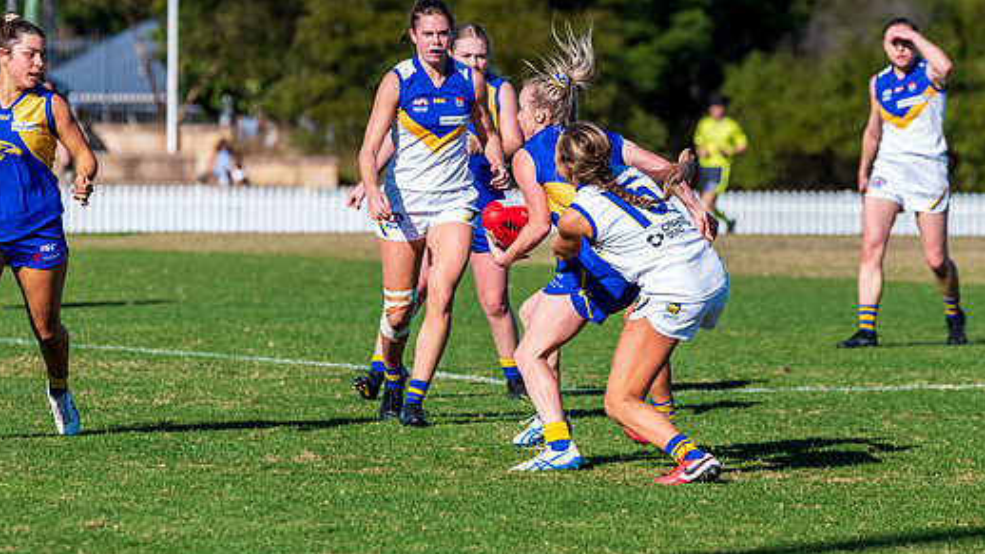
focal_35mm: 384
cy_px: 245
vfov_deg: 3.2
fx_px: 10026
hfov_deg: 5.6
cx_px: 460
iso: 800
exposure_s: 1/2000
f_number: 9
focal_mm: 320
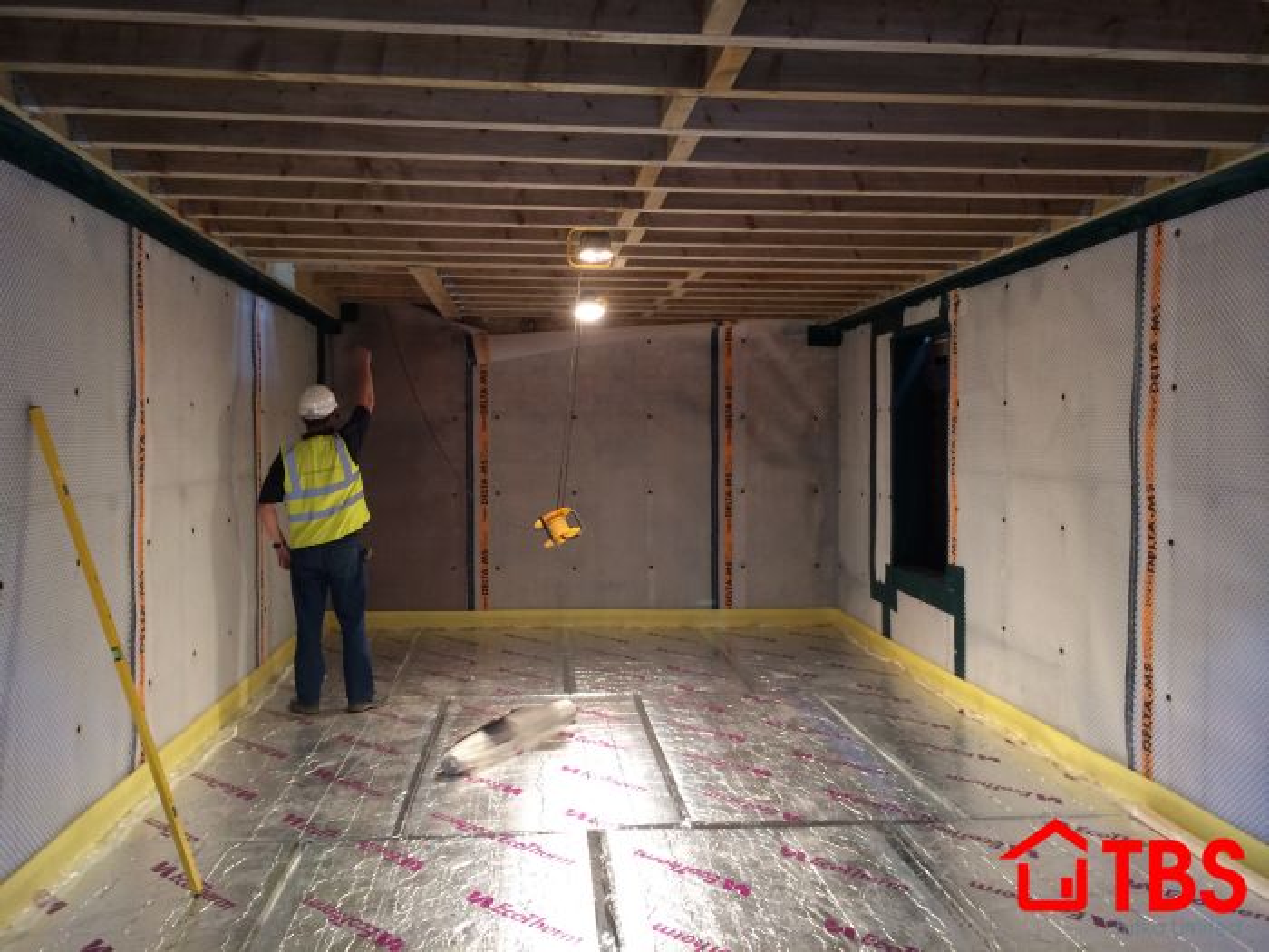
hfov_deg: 60.0
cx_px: 634
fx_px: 1100
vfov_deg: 46.8
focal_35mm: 30
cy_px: 476
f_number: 2.2
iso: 160
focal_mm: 4.12
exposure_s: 1/30
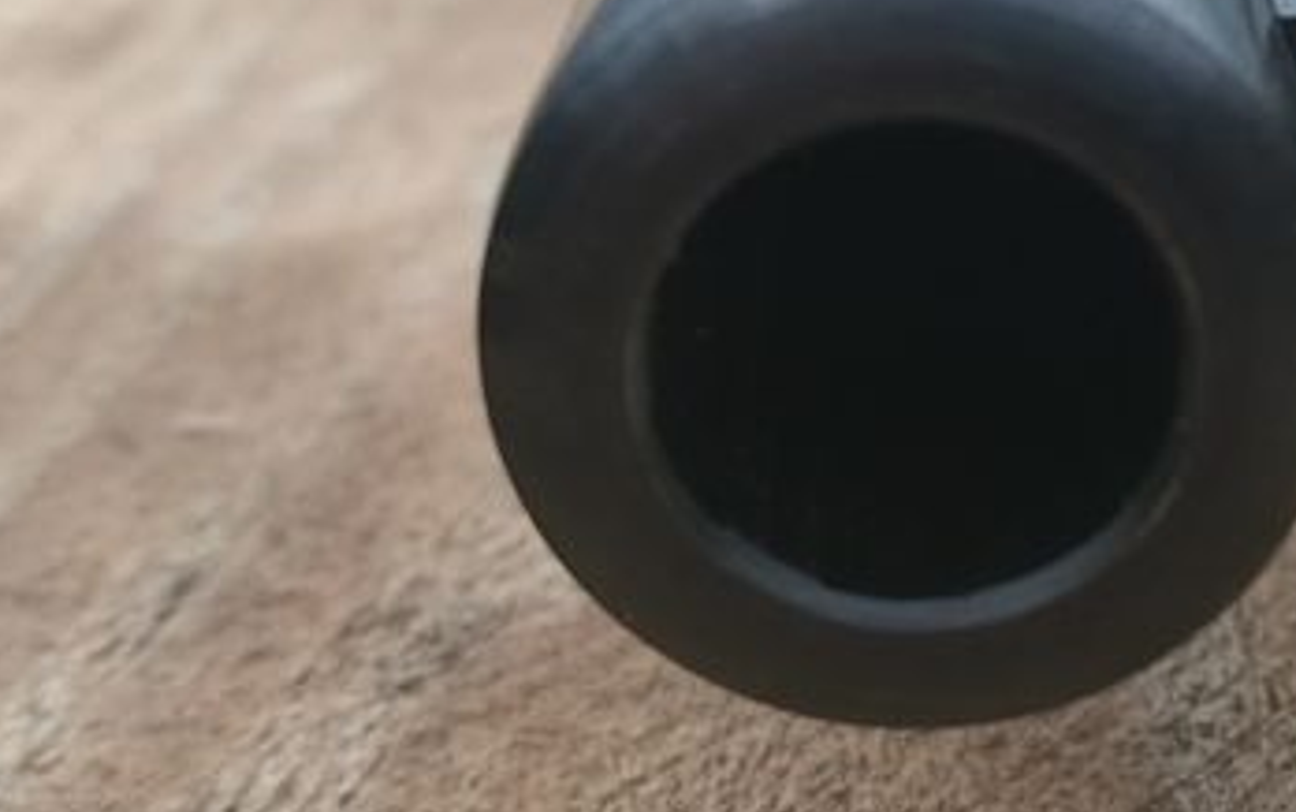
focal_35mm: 74
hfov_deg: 26.8
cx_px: 1181
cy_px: 184
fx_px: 2615
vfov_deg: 17.5
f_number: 2.2
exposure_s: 1/60
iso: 80
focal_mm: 4.5
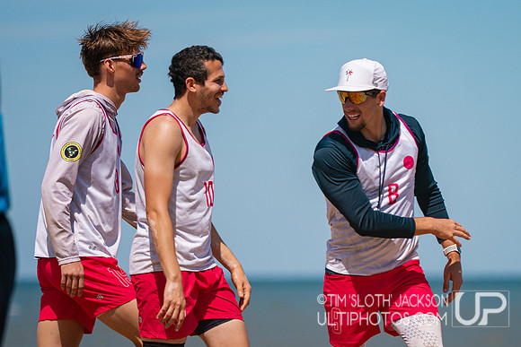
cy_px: 192
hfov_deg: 6.0
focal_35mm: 346
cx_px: 375
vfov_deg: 4.0
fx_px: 5002
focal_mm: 200
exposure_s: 1/10000
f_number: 2.8
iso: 400
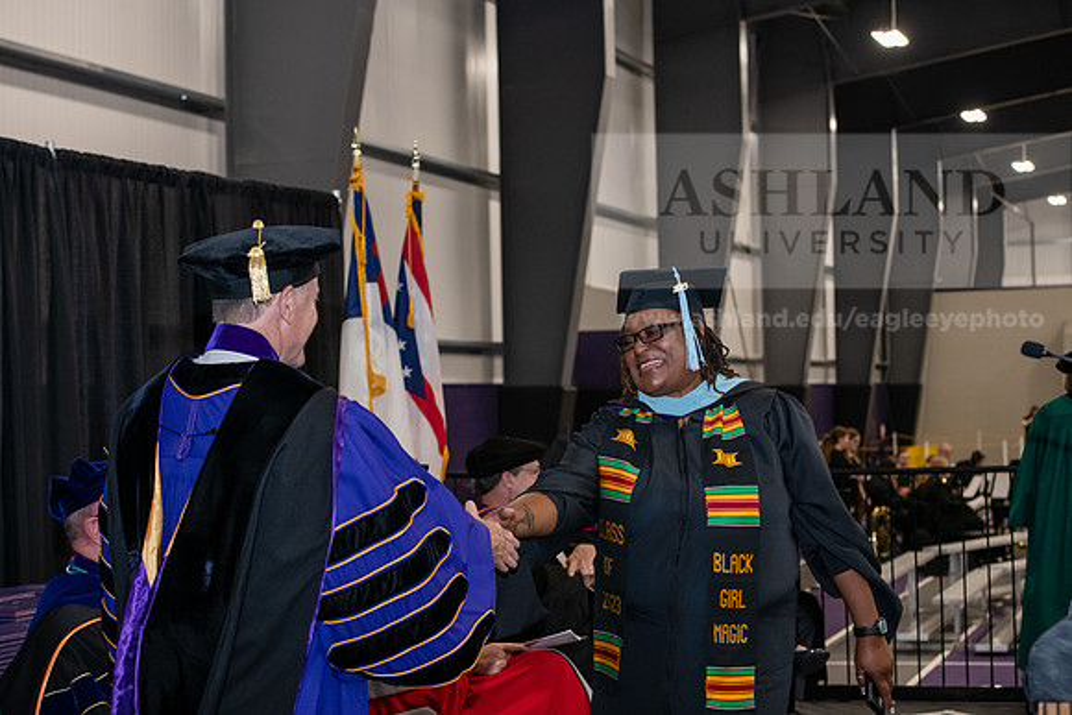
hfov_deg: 28.8
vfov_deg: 19.5
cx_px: 536
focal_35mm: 70
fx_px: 2085
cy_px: 358
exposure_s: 1/200
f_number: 5.6
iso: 2500
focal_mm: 70
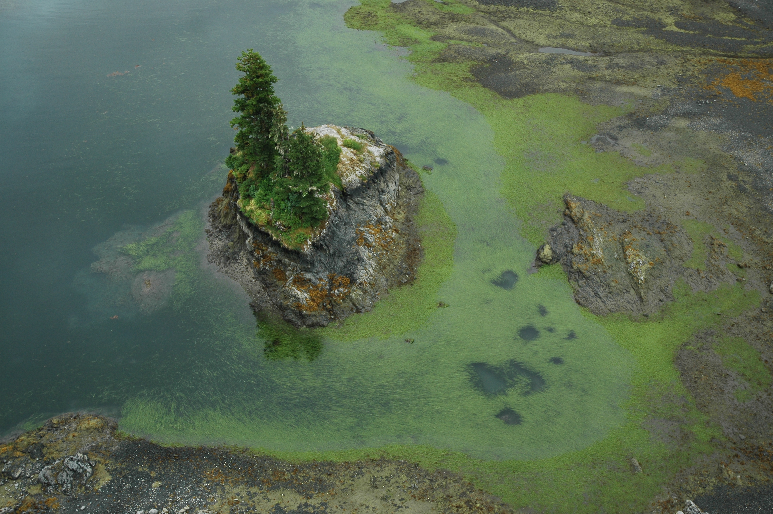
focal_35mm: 44
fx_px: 933
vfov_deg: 30.8
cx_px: 386
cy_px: 257
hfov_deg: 45.0
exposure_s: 1/200
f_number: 4
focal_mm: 29
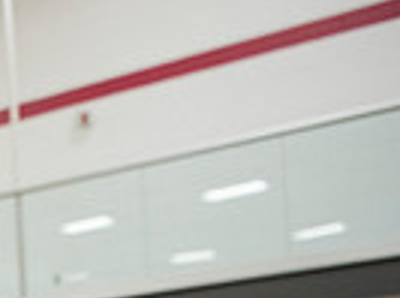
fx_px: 1164
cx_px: -403
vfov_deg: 13.3
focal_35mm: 101
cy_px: 513
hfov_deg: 15.5
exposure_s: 1/320
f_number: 3.2
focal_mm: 24
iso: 2000
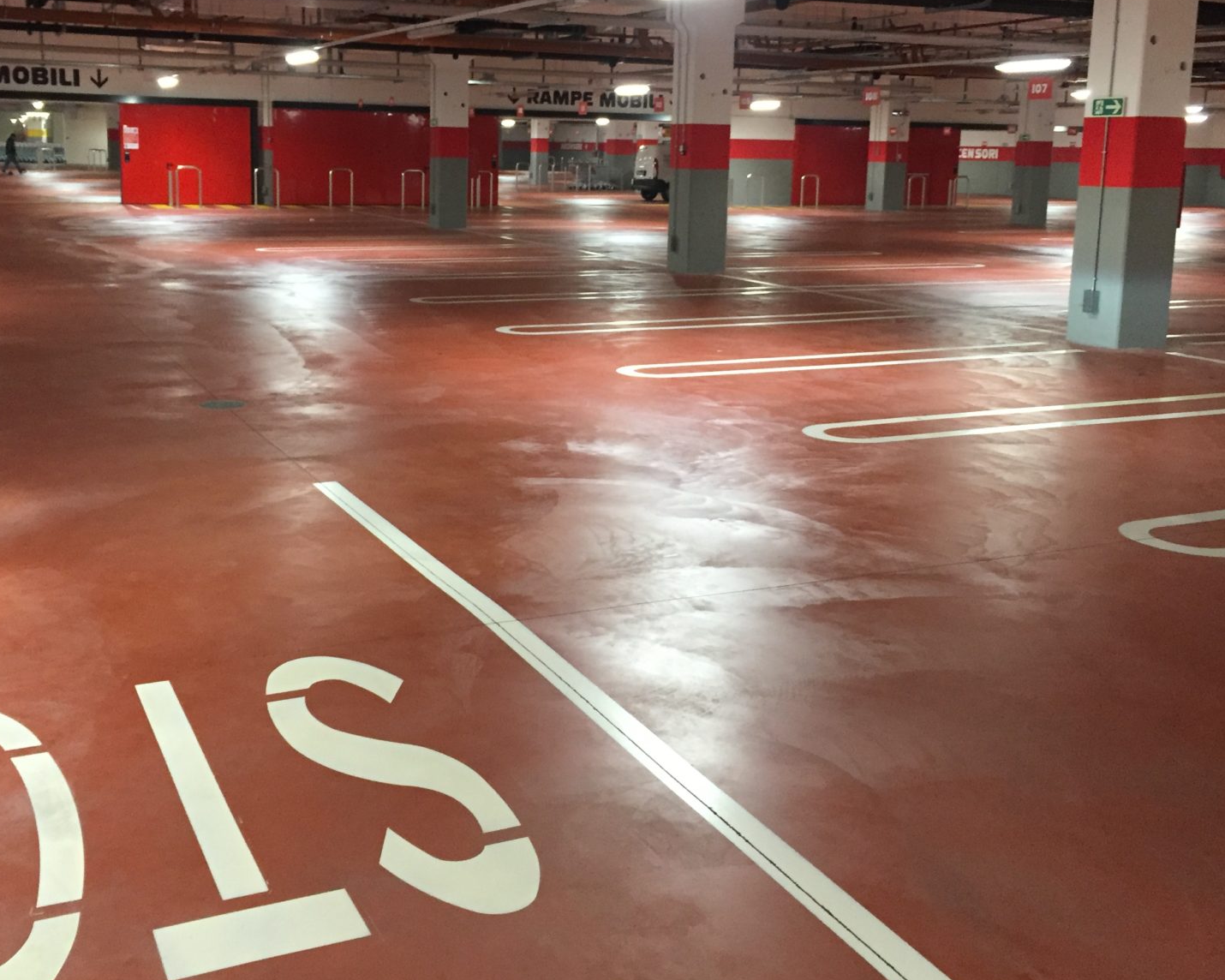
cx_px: 569
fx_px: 1378
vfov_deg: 38.9
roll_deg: -1.4
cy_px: 371
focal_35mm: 38
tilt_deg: -9.5
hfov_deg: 47.9
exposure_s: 1/20
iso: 250
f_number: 2.2
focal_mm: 4.15
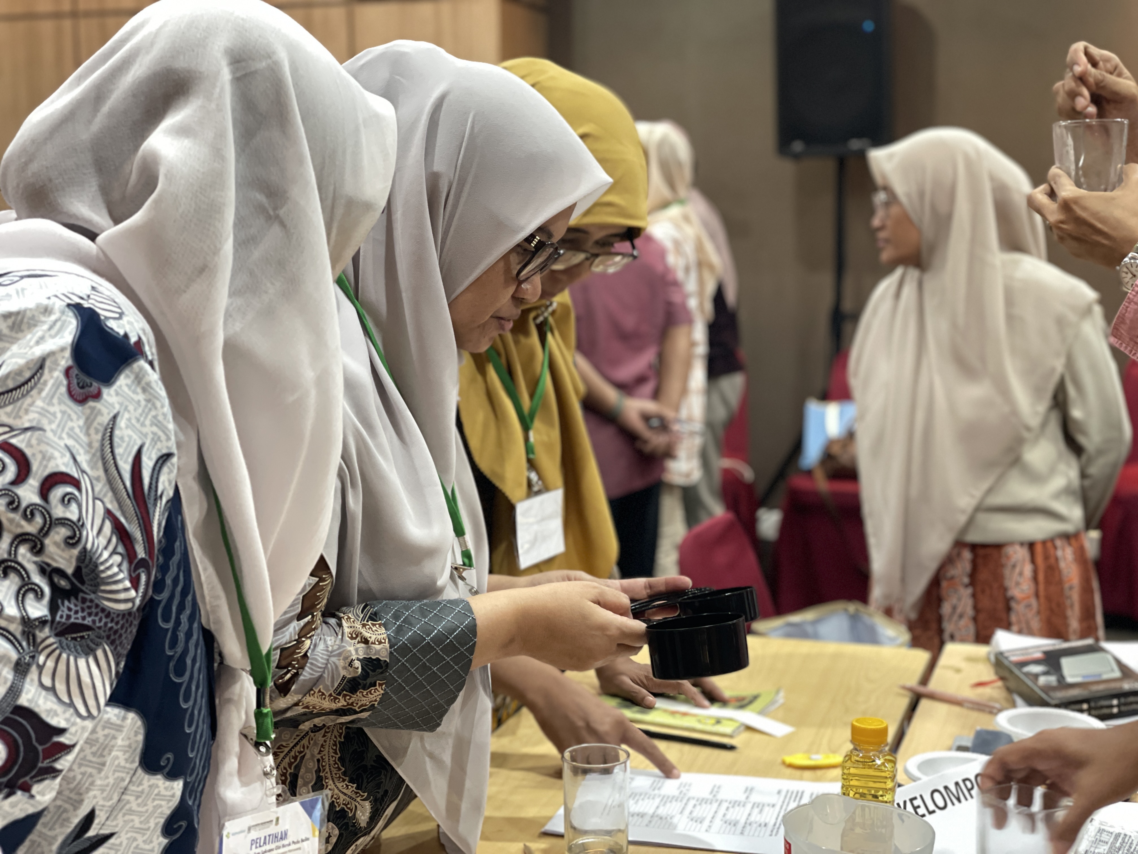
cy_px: 427
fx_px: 1709
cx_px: 569
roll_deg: +0.3
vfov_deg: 28.0
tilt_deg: -7.5
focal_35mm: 52
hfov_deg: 36.8
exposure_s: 1/33
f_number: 2
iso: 200
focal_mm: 6
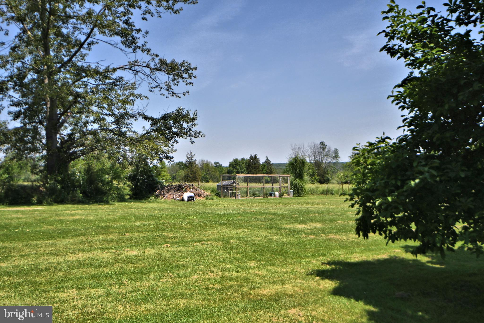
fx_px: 484
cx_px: 242
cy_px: 162
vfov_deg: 36.9
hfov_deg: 53.1
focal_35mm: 36
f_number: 4.5
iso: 500
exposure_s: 1/6400
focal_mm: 24
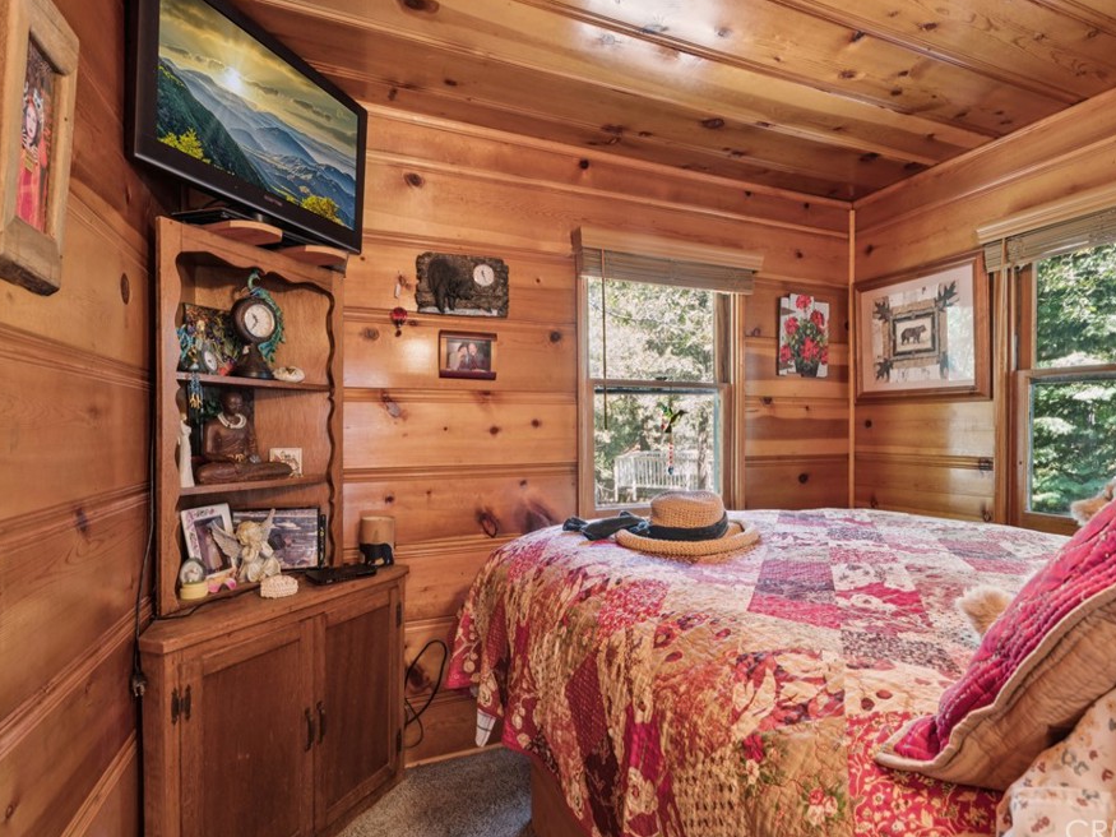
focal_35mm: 19
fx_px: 602
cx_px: 612
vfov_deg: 69.6
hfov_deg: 85.4
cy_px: 415
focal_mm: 16.6
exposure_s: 1.3
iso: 100
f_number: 13
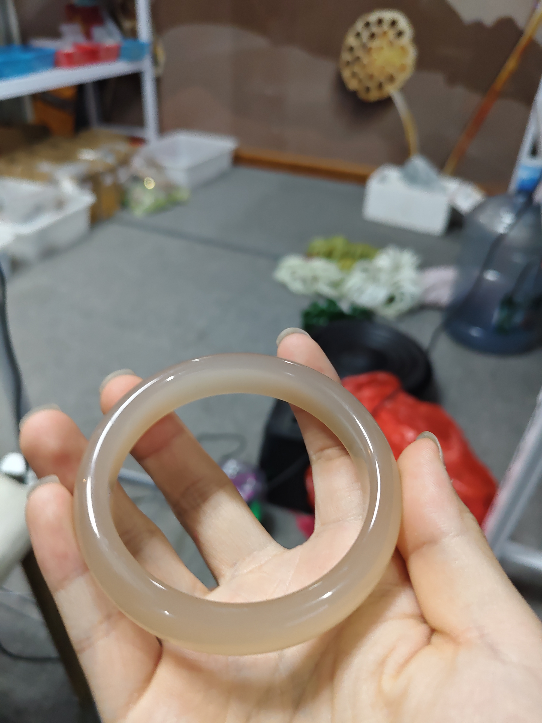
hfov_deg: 58.9
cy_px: 362
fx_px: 480
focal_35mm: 23
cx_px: 271
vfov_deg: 73.9
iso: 761
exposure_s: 1/50
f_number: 1.88
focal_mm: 5.56
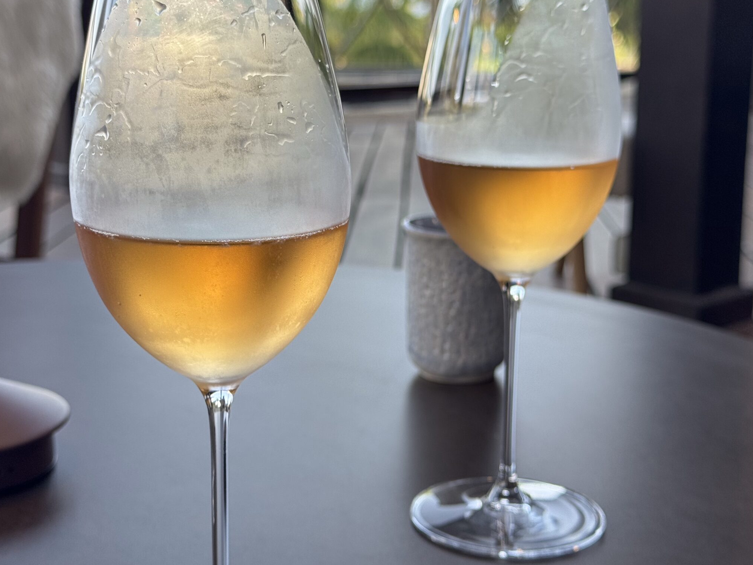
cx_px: 367
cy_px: 248
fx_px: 1327
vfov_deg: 24.0
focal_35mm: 61
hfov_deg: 31.7
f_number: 1.78
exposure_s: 1/436
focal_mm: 6.76
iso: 64
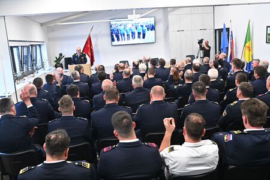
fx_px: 262
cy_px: 90
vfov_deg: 37.9
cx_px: 135
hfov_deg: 54.4
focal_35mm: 35
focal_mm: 35
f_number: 5
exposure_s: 1/125
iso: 5000
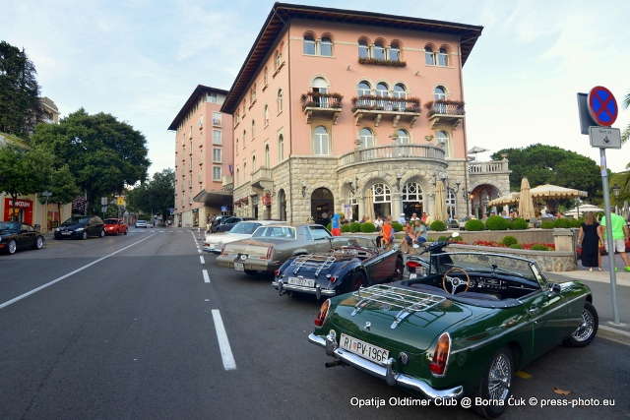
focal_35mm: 16
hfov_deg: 95.0
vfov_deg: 72.1
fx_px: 289
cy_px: 210
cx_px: 315
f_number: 5.6
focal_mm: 11
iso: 400
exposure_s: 1/250
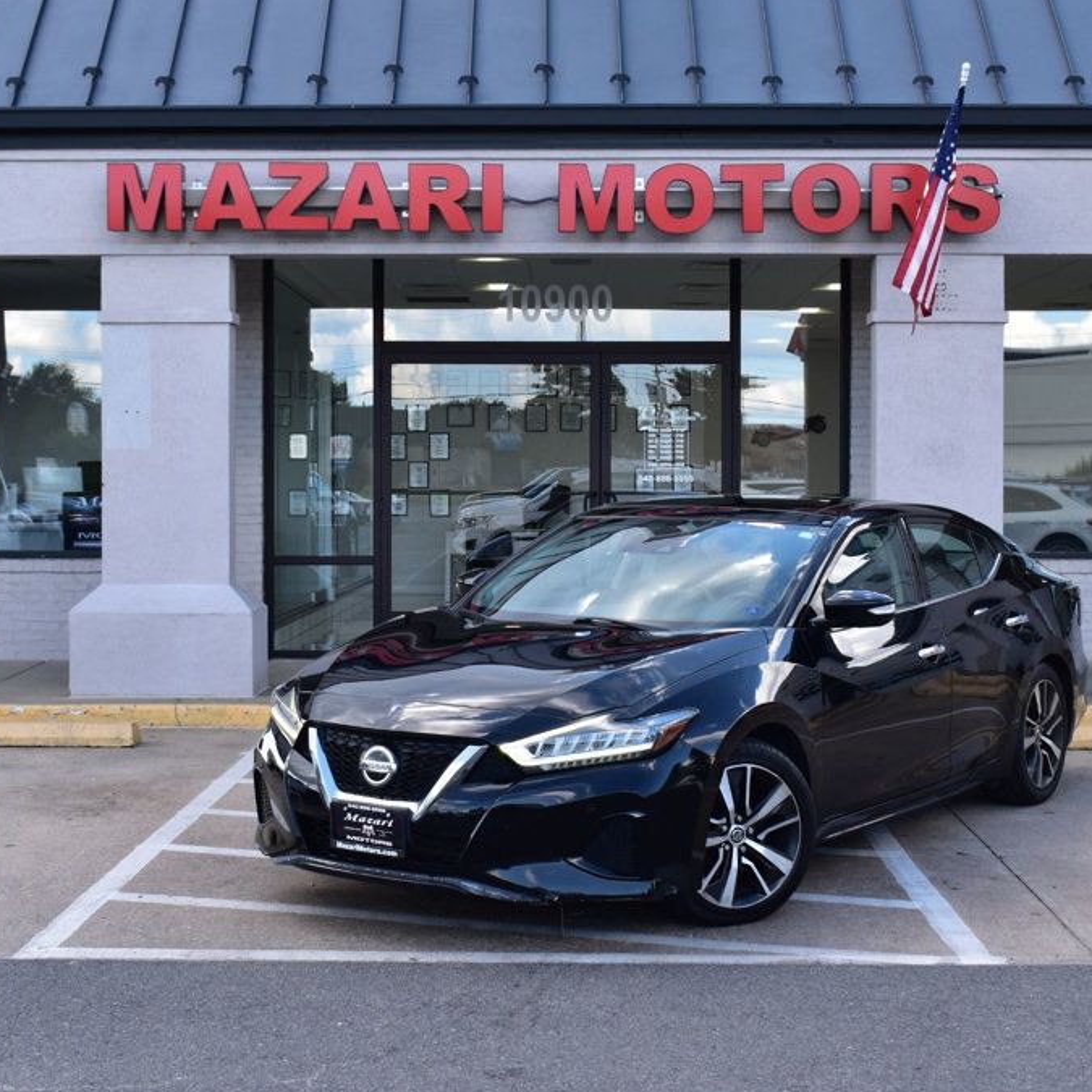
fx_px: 2070
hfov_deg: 29.6
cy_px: 545
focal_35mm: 58
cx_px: 550
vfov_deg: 29.6
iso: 400
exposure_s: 1/160
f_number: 9
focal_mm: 30
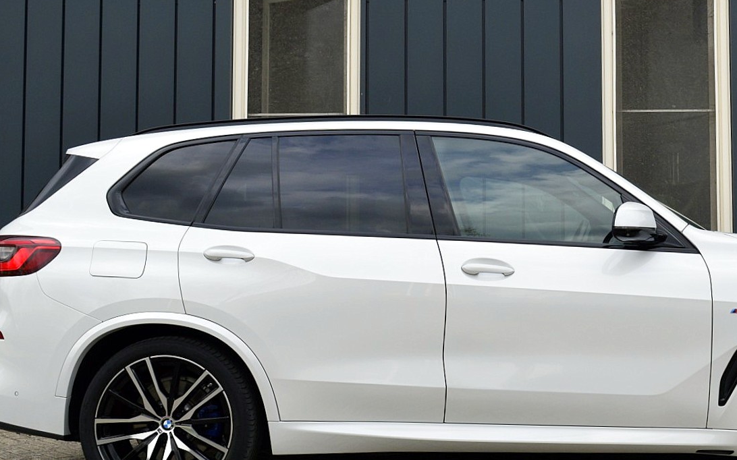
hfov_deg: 39.8
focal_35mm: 50
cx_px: 493
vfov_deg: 25.8
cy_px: 262
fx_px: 1004
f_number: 10
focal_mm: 22
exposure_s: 1/250
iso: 400
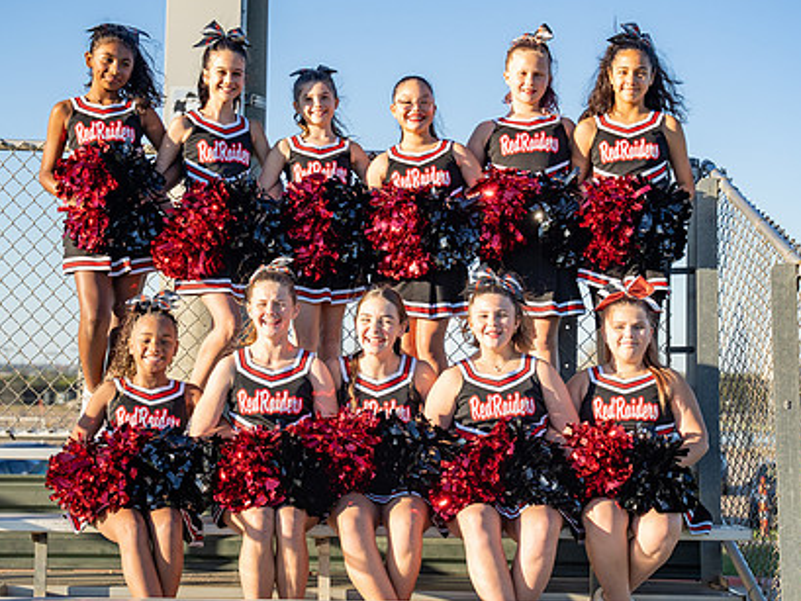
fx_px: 1805
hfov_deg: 25.0
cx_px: 441
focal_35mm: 78
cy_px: 301
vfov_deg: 18.9
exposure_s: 1/1600
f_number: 3.2
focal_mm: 48.2
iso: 200
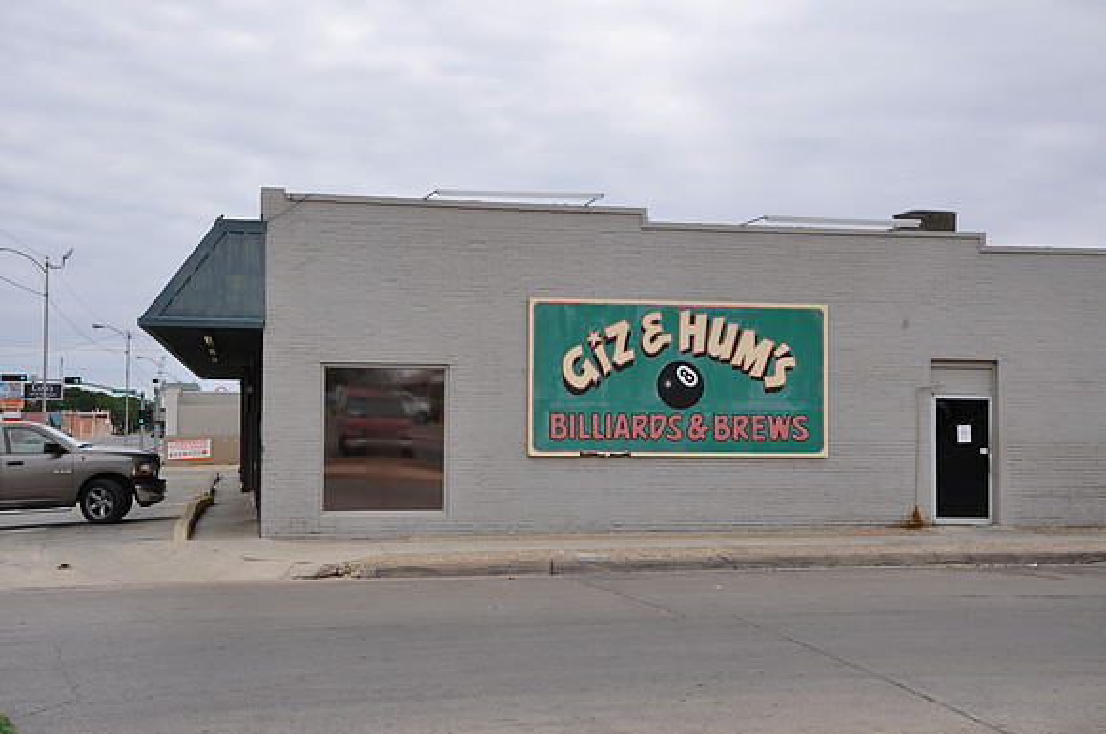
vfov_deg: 26.4
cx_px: 553
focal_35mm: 51
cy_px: 367
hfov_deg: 38.9
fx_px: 1565
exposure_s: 1/320
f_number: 9
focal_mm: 34
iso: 200
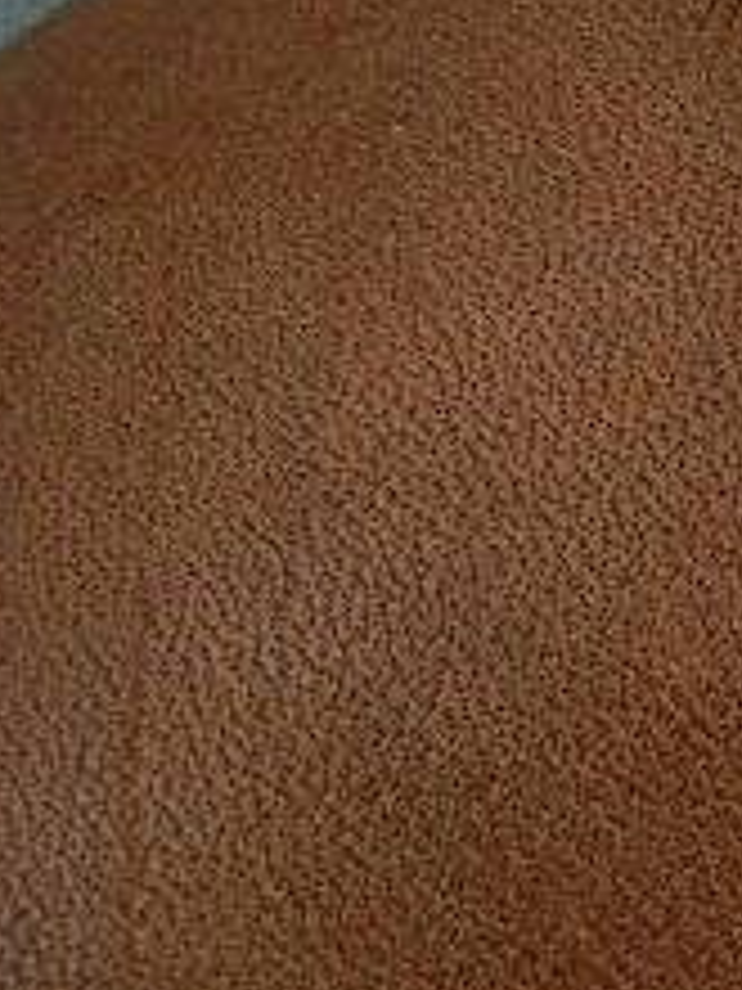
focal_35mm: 198
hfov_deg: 7.3
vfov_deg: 10.0
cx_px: 1367
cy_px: 266
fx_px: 5659
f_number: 4.1
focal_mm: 12.2
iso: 400
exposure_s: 1/20.3
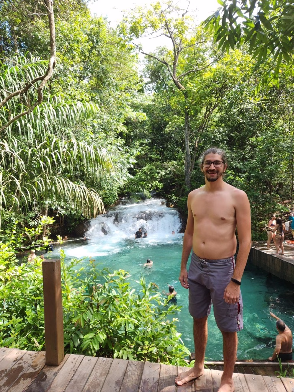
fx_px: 260
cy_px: 196
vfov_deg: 73.9
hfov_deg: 58.9
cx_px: 147
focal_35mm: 23
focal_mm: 5.4
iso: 20
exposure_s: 1/180
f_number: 1.8
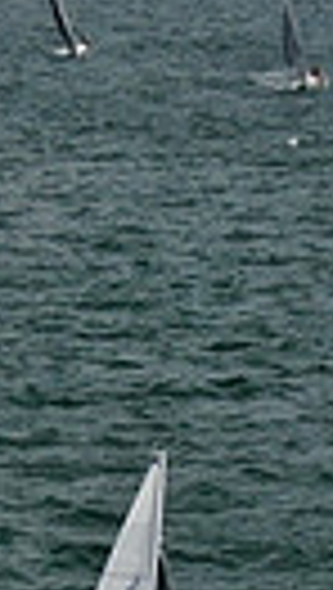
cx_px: 162
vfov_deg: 9.2
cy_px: 646
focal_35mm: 231
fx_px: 3614
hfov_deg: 5.3
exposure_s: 1/1600
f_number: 3.8
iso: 100
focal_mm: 8.6
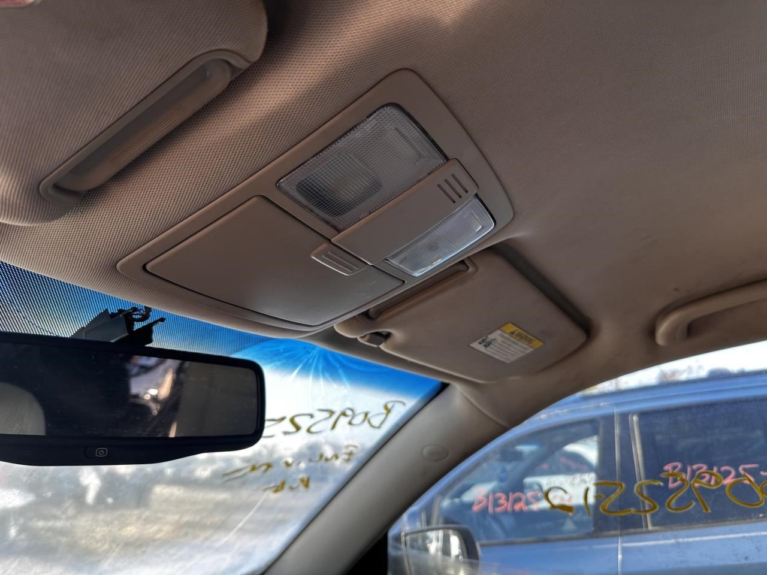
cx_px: 384
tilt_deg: +18.5
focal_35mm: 24
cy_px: 288
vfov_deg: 56.8
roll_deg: +0.0
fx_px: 532
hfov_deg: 71.6
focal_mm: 6.86
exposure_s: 1/121
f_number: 1.78
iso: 64
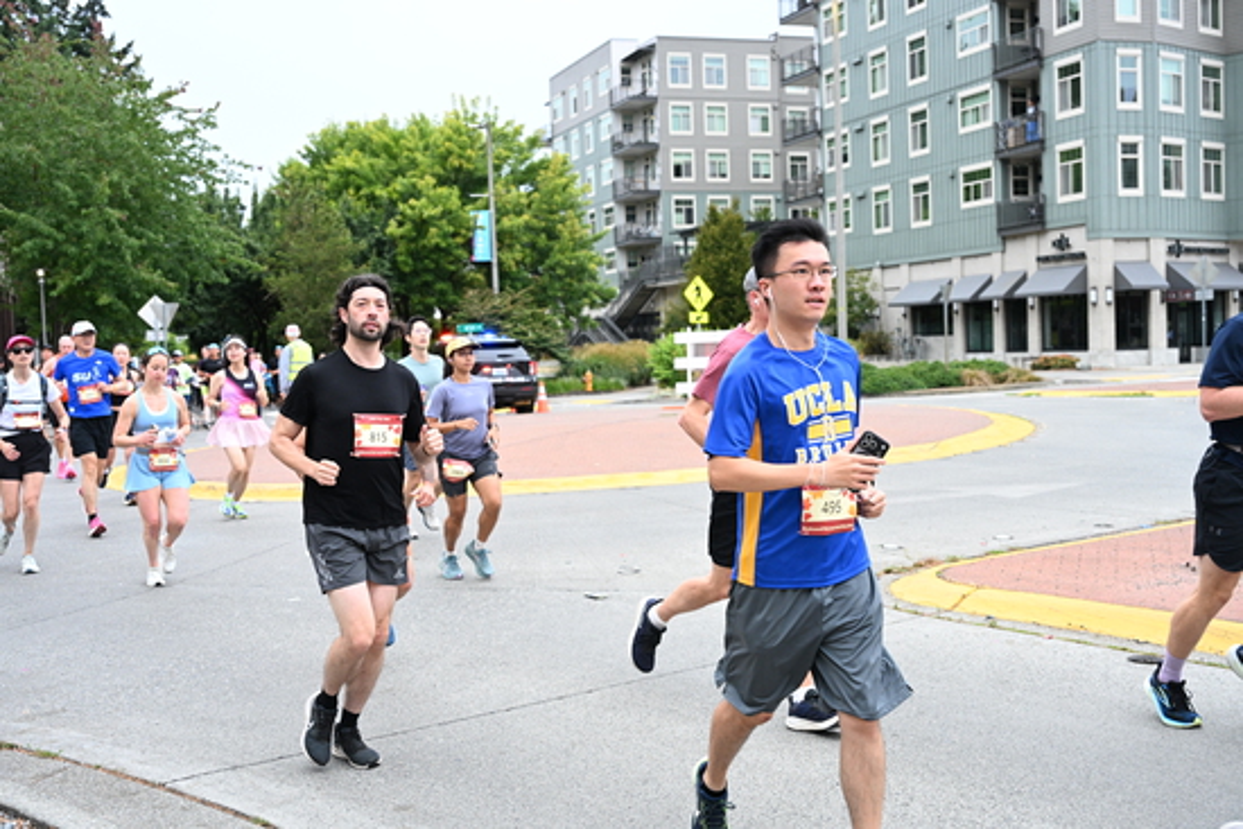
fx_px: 1416
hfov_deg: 47.4
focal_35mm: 41
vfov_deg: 32.6
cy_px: 414
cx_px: 622
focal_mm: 41
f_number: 4
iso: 2000
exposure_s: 1/800
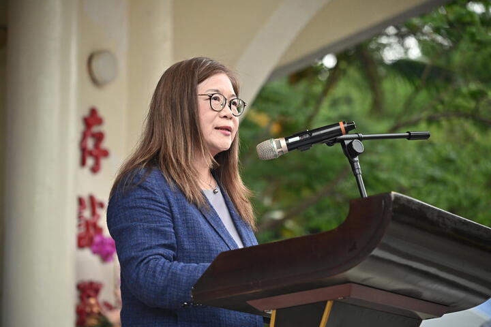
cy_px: 164
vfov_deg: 11.4
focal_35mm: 120
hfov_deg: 17.1
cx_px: 246
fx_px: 1637
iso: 1250
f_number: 4
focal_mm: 120
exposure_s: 1/800
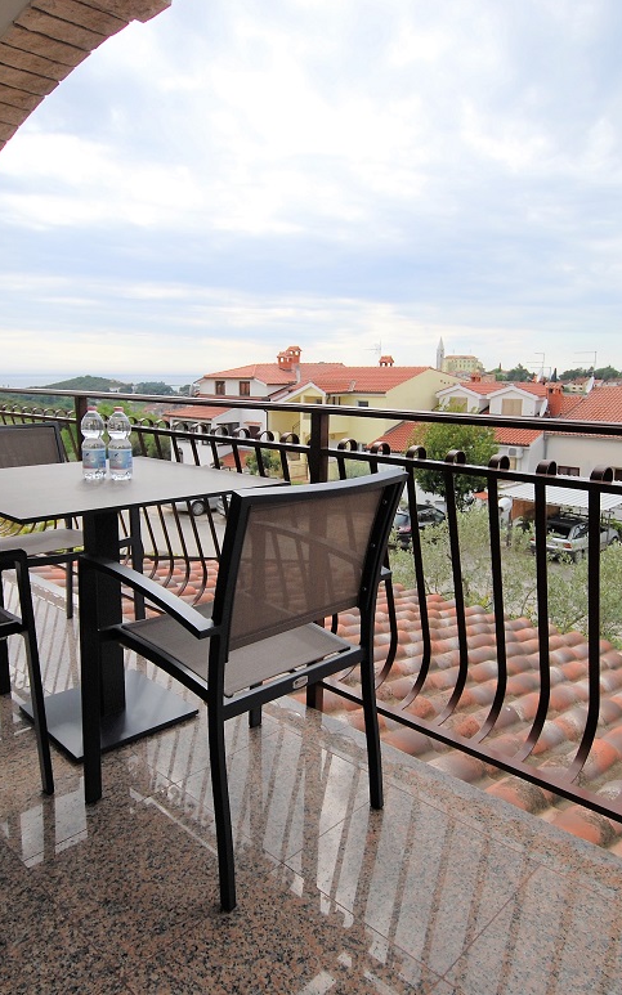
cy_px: 496
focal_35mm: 23
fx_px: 624
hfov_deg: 52.9
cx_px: 282
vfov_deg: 77.2
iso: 100
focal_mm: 10
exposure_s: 1/1000
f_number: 3.5
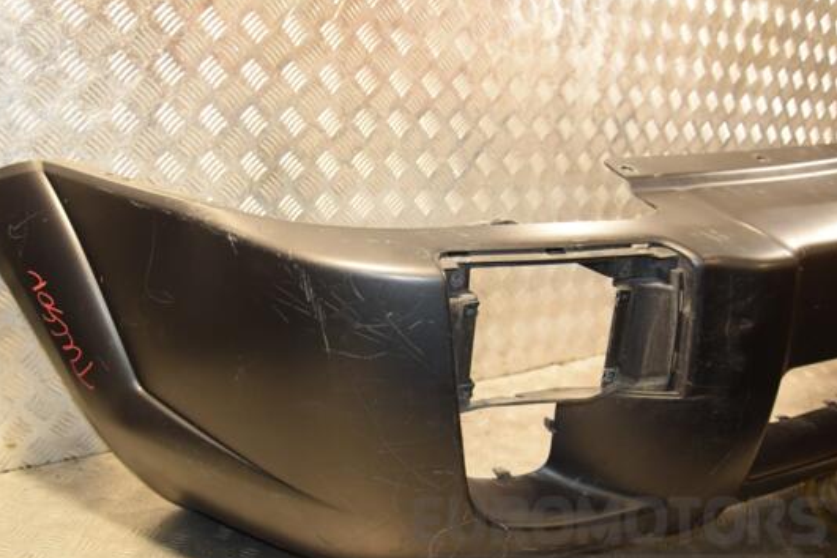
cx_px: 383
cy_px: 311
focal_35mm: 36
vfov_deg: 37.2
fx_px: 827
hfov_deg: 53.6
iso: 800
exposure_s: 1/100
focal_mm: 21
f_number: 5
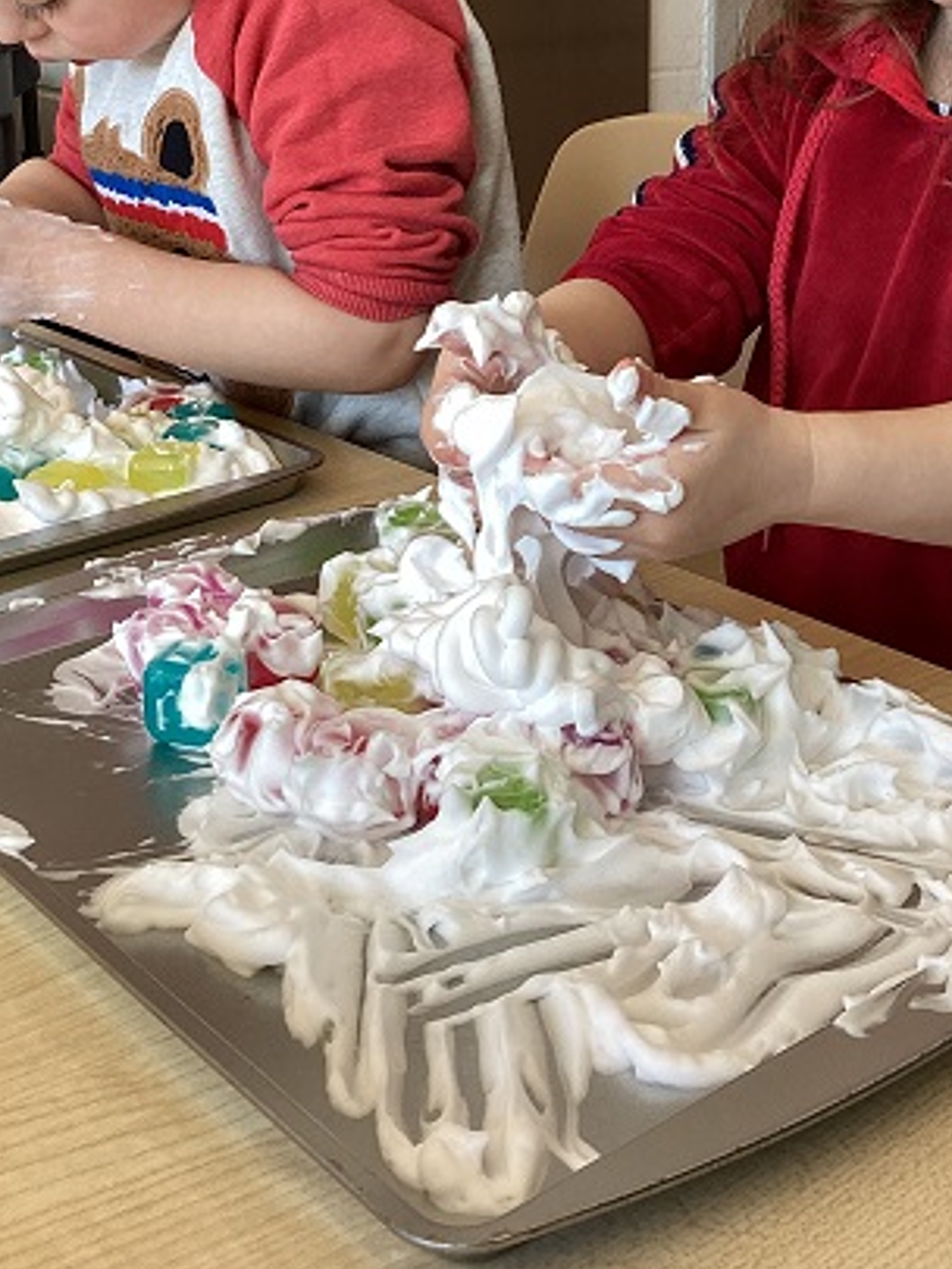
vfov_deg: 36.9
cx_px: 476
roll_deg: +1.4
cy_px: 389
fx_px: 1869
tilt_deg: -17.0
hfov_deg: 28.6
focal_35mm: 51
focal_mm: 3.3
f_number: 2.4
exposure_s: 1/50
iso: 64
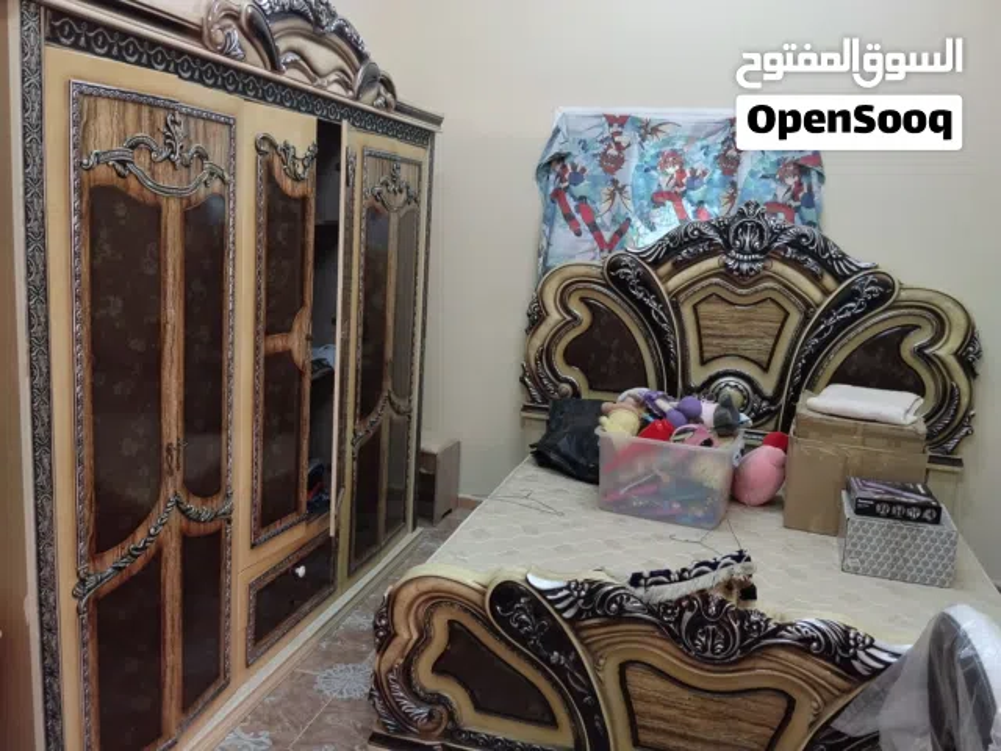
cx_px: 500
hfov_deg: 61.7
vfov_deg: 48.2
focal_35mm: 29
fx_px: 839
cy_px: 376
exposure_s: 1/25
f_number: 1.8
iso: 250
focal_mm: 4.22
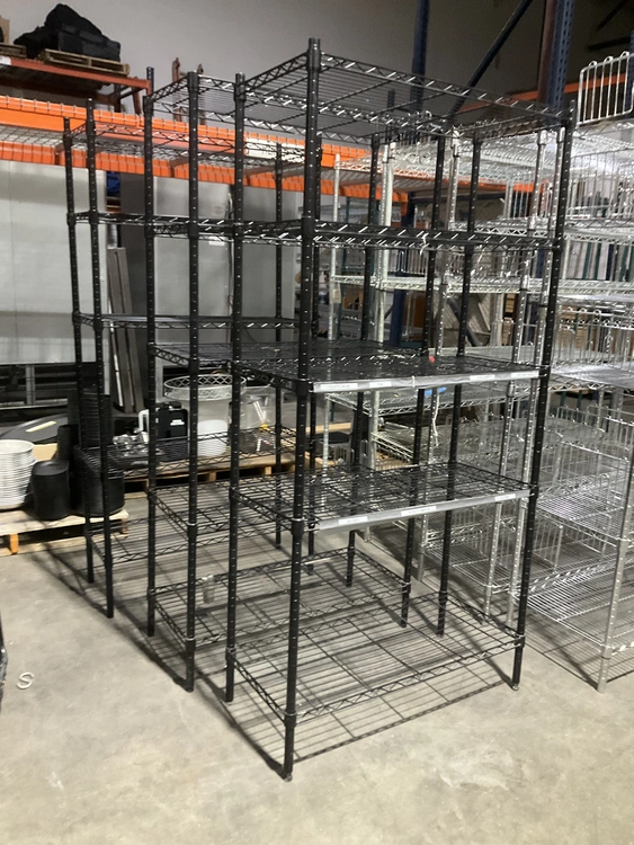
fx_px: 708
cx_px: 317
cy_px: 422
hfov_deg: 48.3
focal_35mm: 29
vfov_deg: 61.6
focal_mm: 3
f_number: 1.8
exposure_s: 1/36
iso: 320
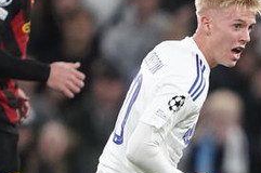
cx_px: 291
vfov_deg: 0.7
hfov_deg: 1.1
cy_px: 121
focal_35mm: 1861
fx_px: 13474
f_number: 4
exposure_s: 1/1250
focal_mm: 560
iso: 5000
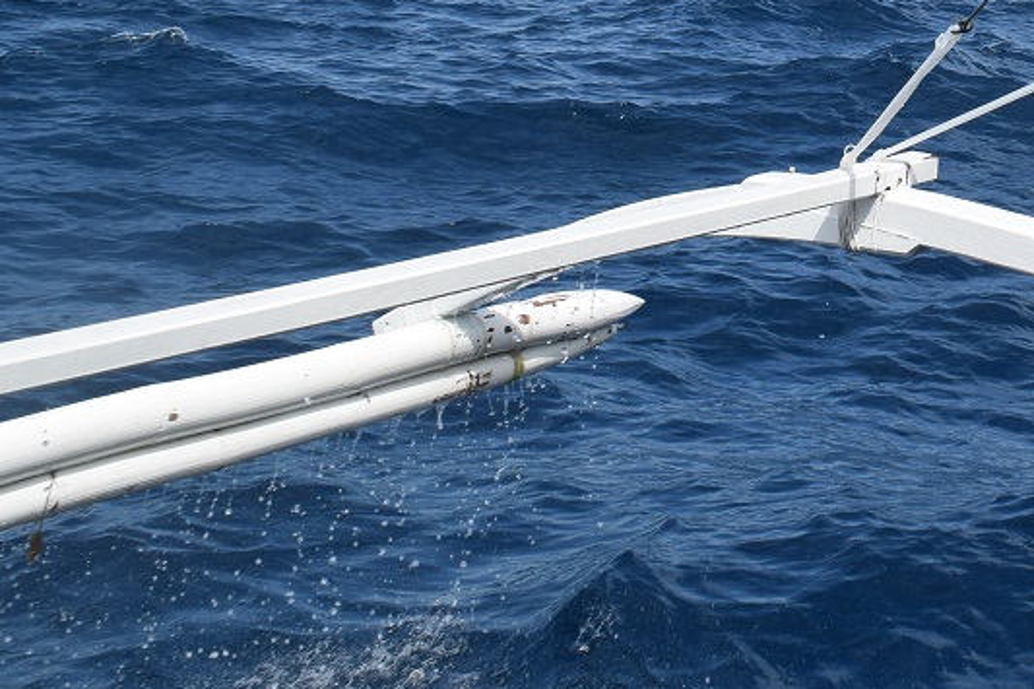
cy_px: -124
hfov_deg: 25.1
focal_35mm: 76
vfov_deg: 17.2
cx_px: 1082
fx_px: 2182
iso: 200
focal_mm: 18
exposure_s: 1/400
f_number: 10
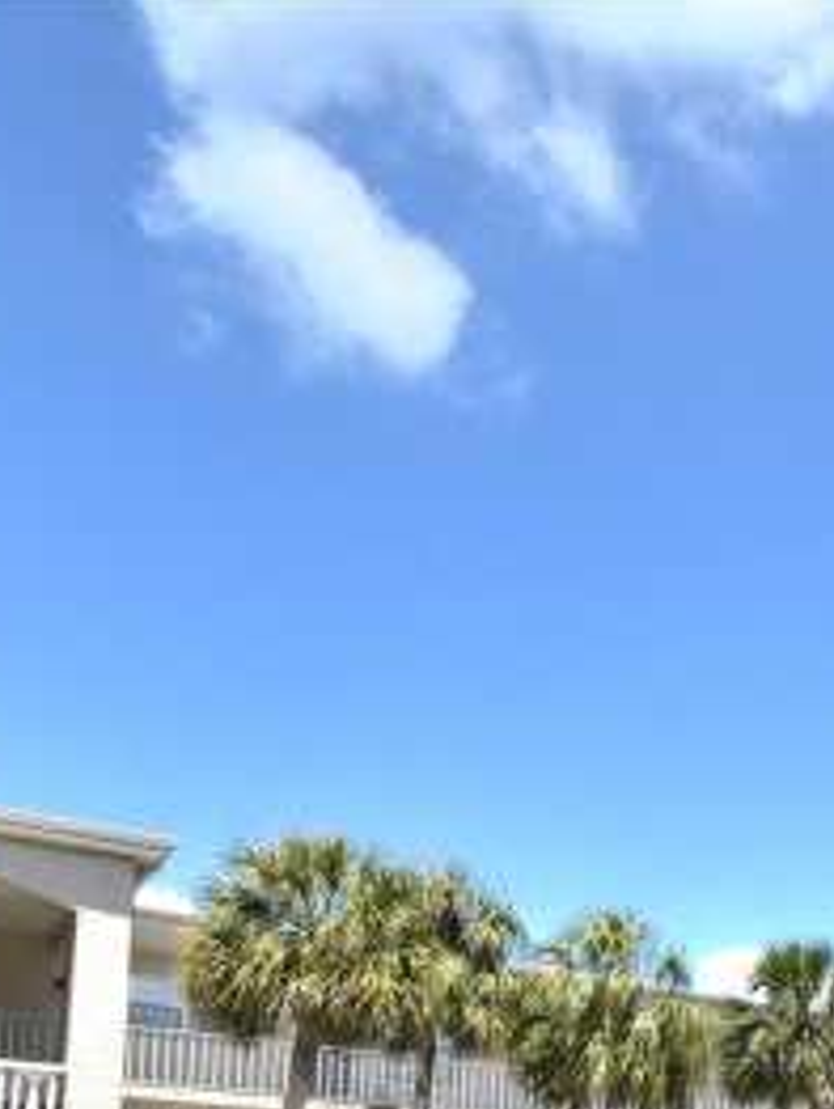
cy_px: 1120
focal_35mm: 44
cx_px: 889
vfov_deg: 38.0
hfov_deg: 30.0
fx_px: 1411
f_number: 10
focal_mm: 10
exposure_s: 1/400
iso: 200
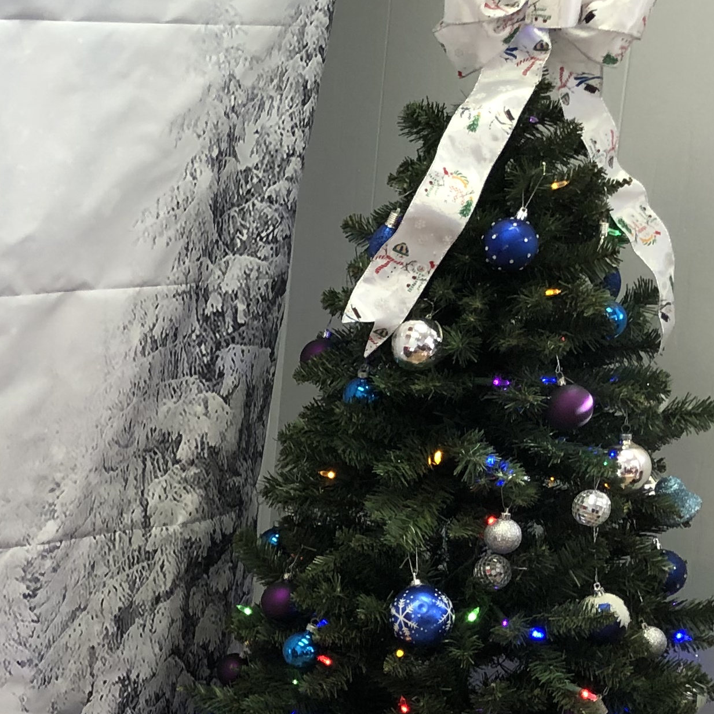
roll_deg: +0.2
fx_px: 1890
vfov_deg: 20.9
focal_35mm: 81
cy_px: 651
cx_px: -214
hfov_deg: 19.7
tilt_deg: -15.0
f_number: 1.8
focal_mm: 4
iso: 20
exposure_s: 1/30
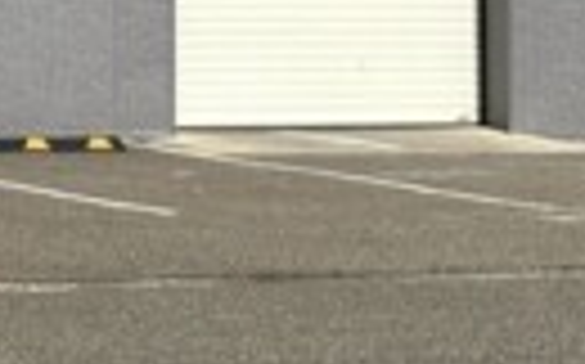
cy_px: -400
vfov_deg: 5.2
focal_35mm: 246
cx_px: -56
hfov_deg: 8.5
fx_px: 3919
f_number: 1.78
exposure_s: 1/5556
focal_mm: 6.86
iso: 64
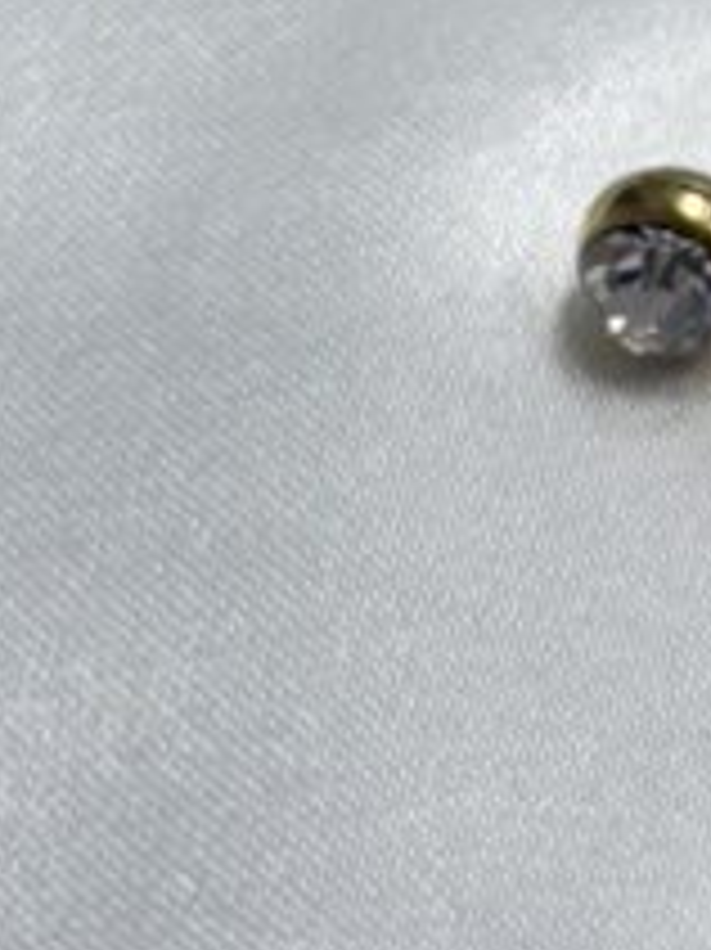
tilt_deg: -46.3
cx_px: 1192
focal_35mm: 246
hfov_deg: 5.9
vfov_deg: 7.8
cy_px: -765
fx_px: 6744
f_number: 1.78
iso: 80
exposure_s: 1/100
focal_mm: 6.76
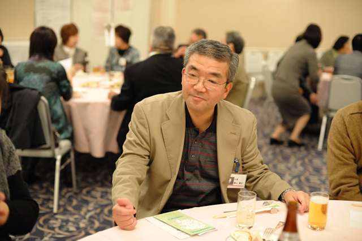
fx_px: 502
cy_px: 120
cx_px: 181
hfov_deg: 39.6
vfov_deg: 27.0
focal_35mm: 50
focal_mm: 50
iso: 2000
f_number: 2.8
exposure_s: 1/100
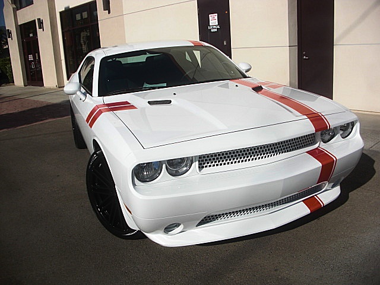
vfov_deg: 39.7
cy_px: 142
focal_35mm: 36
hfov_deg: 51.4
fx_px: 395
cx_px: 190
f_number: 7.9
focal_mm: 6.3
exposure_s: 1/250
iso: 50
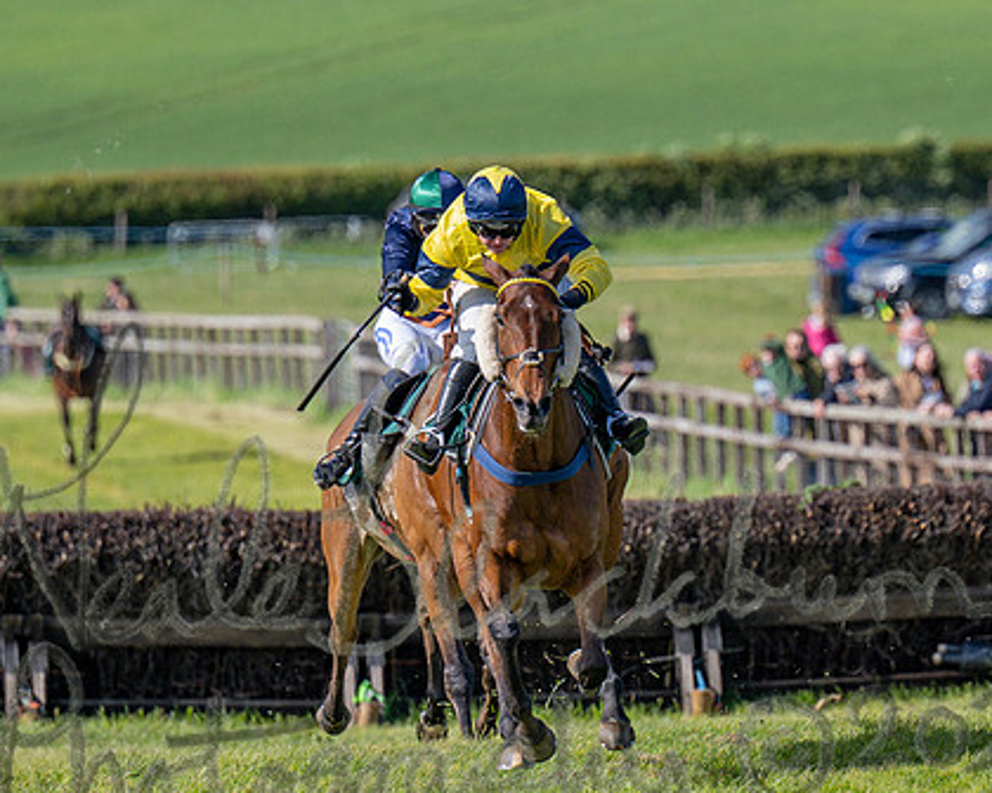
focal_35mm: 644
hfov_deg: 3.0
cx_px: 576
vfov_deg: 2.4
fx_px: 18907
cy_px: 546
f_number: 2.8
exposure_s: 1/2000
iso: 100
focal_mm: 180
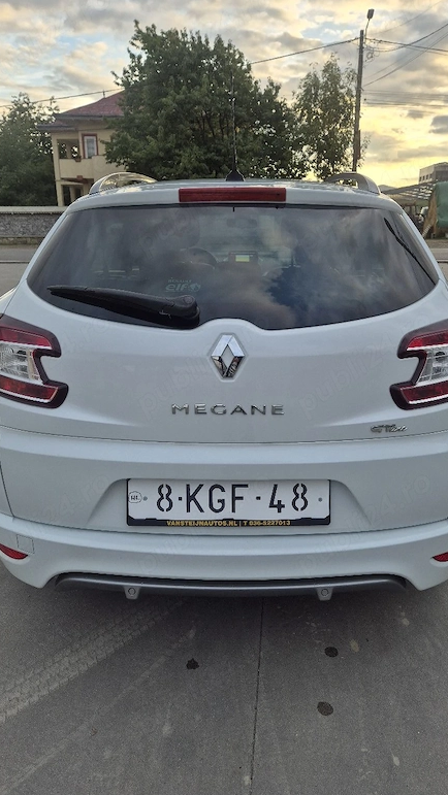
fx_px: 549
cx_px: 245
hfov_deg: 44.4
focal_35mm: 26
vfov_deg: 71.9
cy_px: 388
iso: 25
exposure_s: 1/217
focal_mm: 5.4
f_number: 1.8
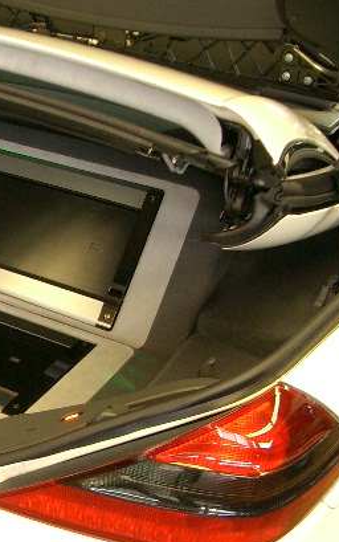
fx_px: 856
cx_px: -56
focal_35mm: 58
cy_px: 296
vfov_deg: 35.1
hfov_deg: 21.0
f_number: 2.6
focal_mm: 5.8
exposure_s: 1/20
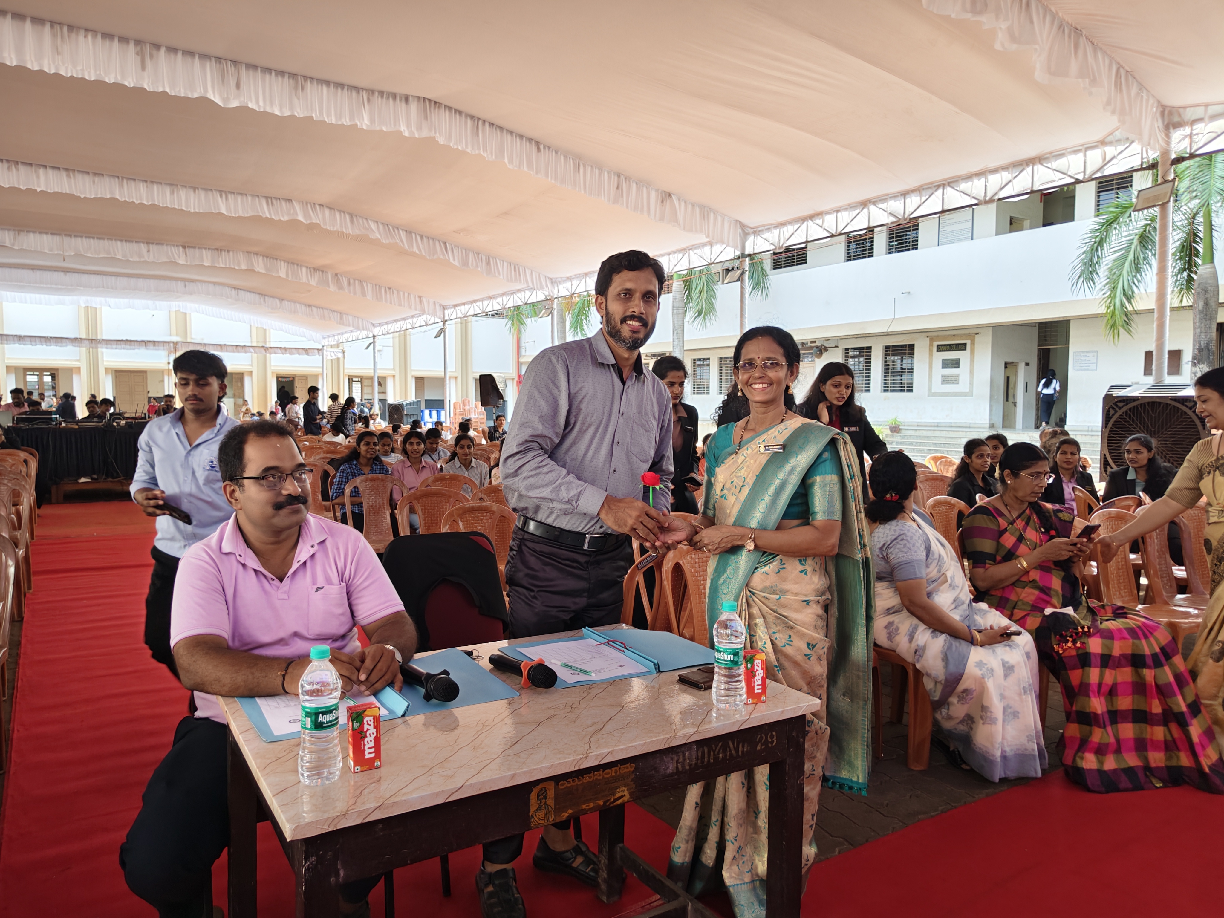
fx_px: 813
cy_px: 459
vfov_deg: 58.9
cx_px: 612
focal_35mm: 23
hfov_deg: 73.9
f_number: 1.88
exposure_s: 1/100
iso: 50
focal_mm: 5.56
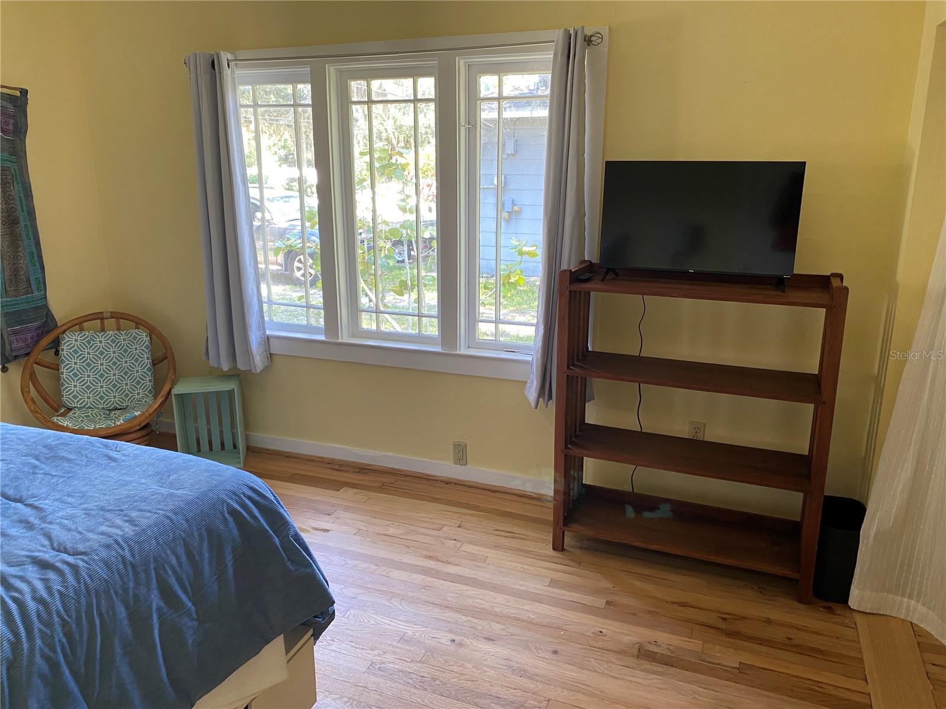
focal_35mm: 26
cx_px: 473
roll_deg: +0.3
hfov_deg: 67.3
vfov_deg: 53.1
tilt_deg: -14.5
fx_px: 711
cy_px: 354
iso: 125
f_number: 1.8
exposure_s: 1/60
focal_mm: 4.25
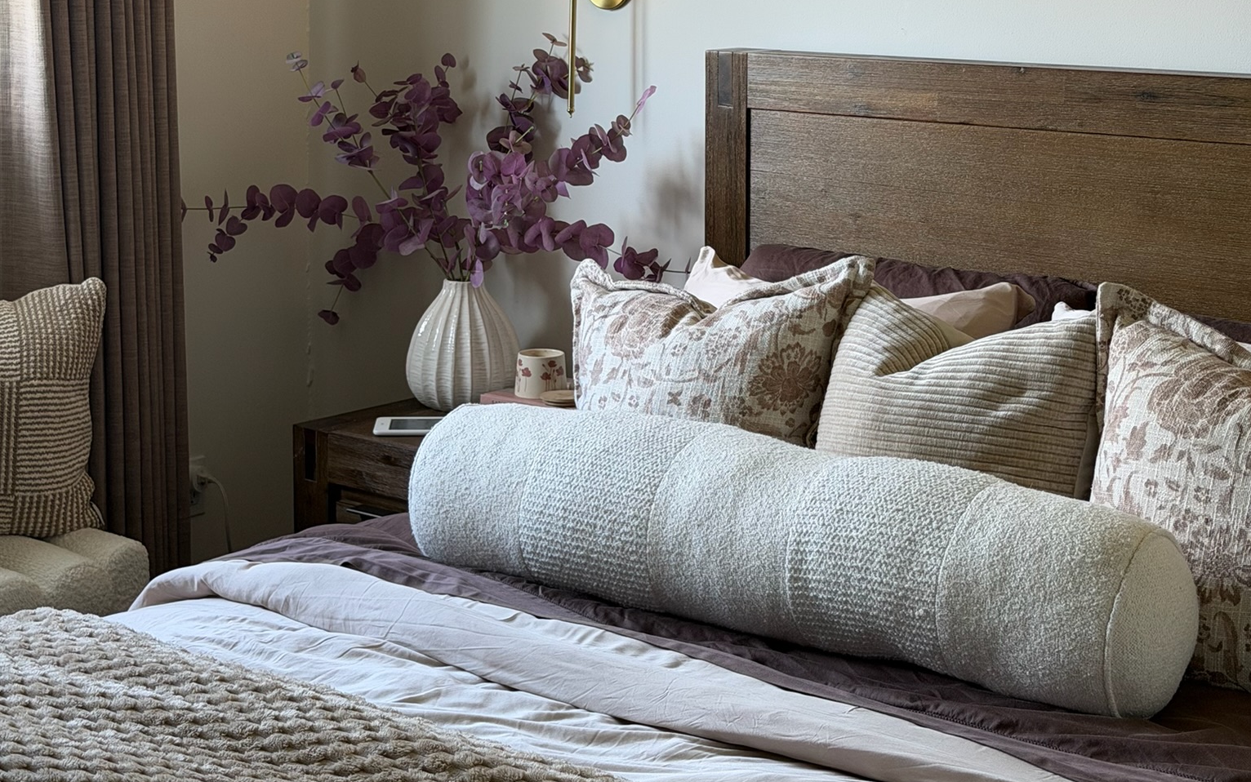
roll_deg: -0.4
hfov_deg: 30.2
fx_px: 2319
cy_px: 216
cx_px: 626
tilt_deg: -6.7
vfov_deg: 19.0
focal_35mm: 68
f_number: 1.78
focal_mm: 6.76
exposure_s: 1/97
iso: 100
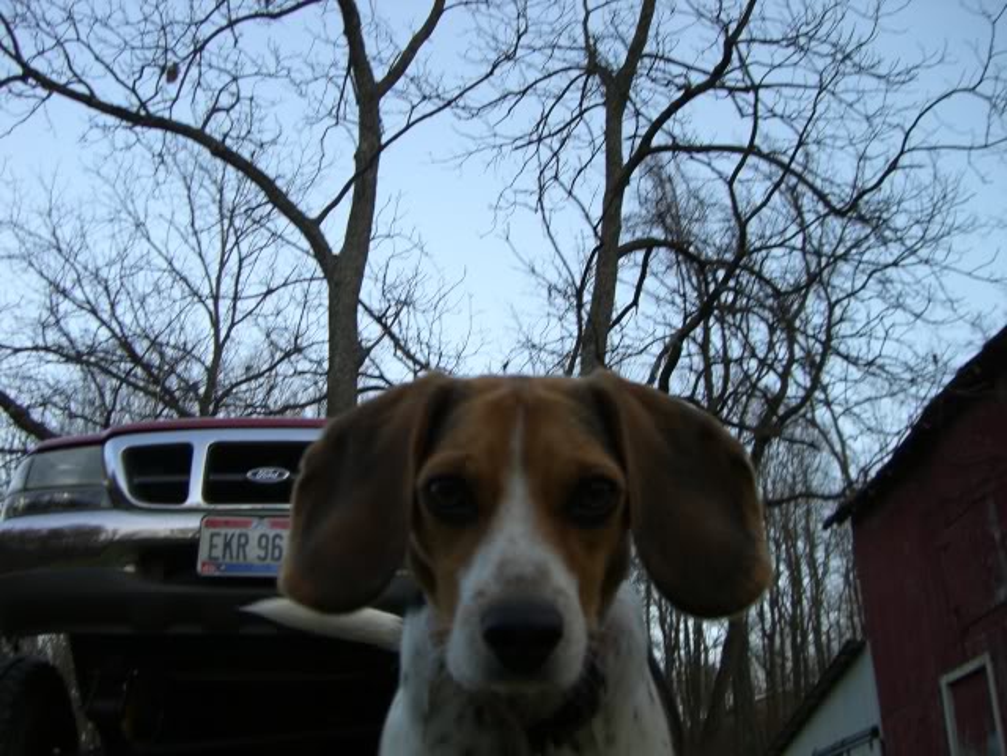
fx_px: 1105
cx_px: 504
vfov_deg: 37.7
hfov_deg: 49.0
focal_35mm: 38
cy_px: 378
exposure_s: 1/125
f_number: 2.7
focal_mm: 6.2
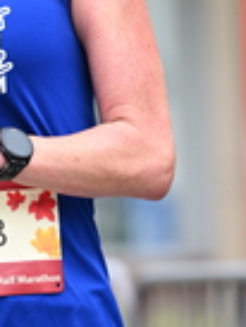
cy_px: 79
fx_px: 4759
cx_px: -75
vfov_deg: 3.9
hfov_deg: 3.0
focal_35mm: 503
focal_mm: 130
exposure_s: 1/1600
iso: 640
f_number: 2.8
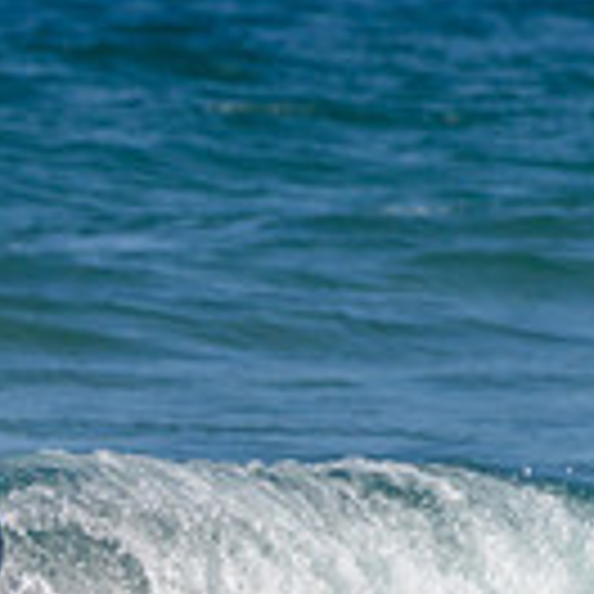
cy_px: 560
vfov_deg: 0.8
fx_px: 44633
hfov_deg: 0.8
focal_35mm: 2299
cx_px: -115
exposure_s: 1/2000
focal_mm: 500
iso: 160
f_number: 5.6
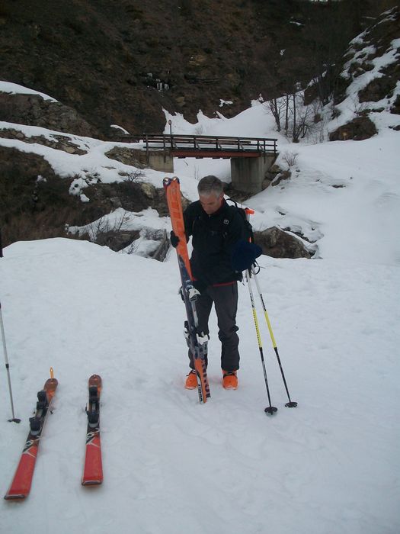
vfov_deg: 54.0
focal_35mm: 34
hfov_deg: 41.8
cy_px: 267
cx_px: 200
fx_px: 524
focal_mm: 5.7
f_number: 2.8
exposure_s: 1/400
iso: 80
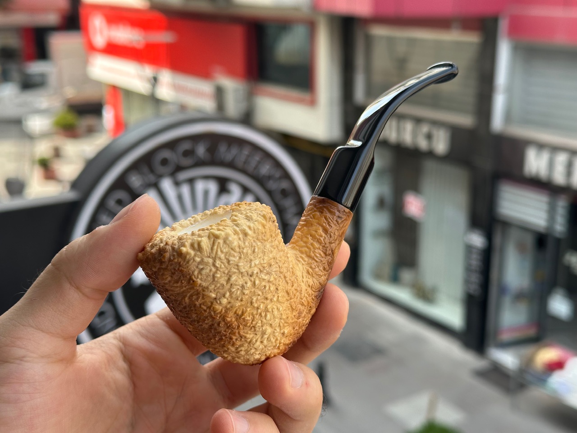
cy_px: 216
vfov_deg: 30.3
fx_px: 800
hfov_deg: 39.7
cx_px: 288
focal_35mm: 48
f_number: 1.78
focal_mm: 6.86
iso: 64
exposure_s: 1/469
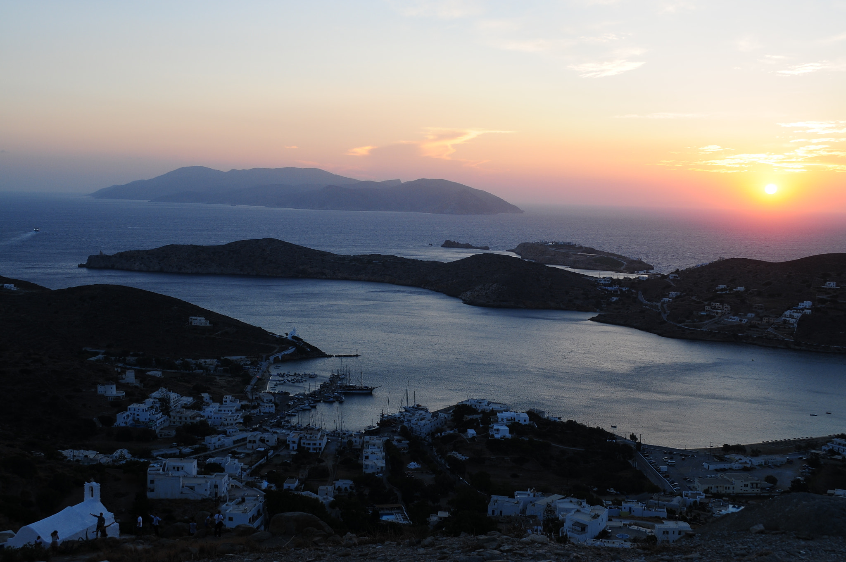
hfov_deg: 46.5
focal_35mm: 42
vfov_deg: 31.8
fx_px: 986
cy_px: 281
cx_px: 423
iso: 200
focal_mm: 28
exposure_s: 1/100
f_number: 8
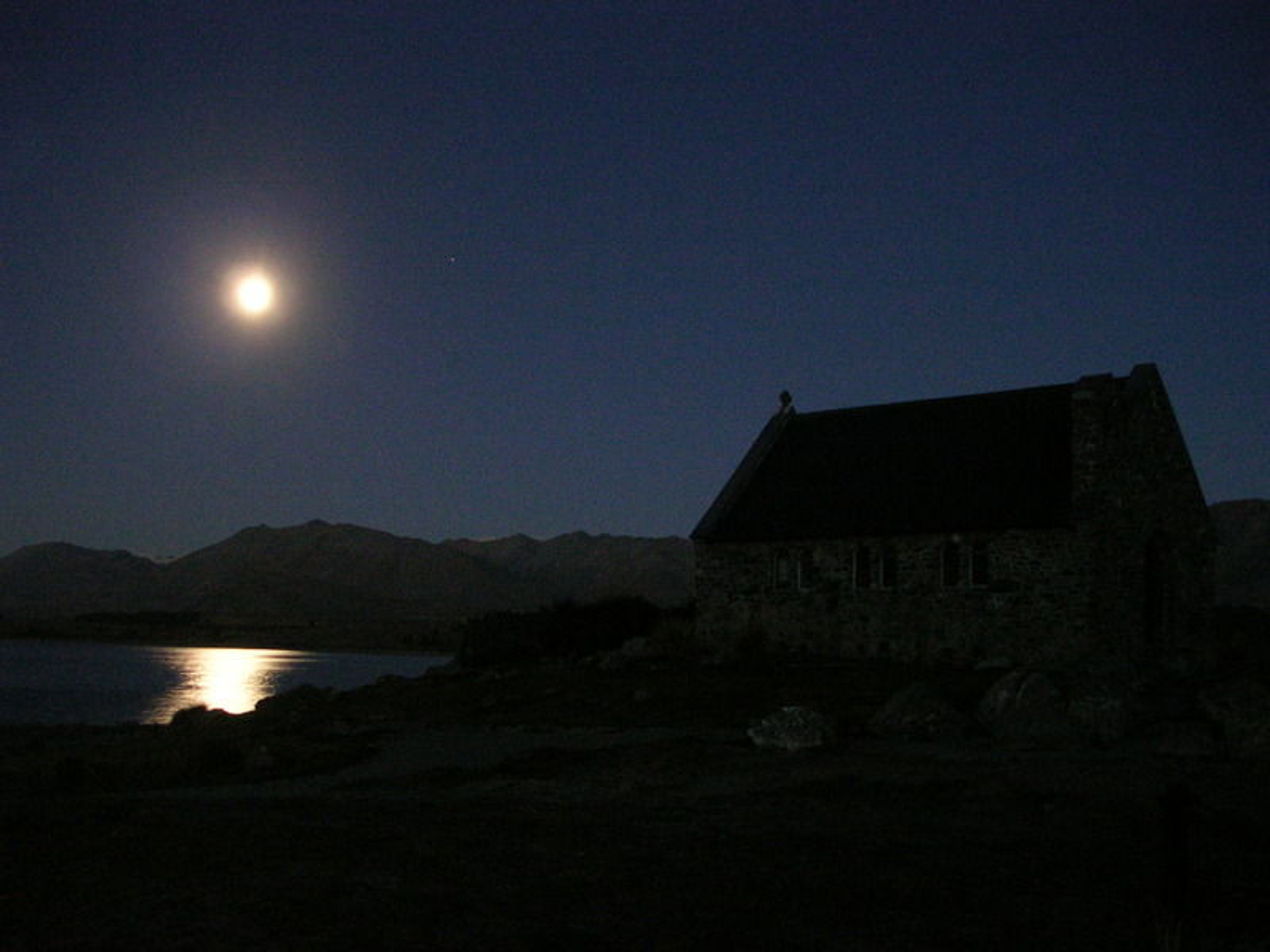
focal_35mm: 38
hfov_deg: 49.0
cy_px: 476
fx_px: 1394
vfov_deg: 37.7
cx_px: 635
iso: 200
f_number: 2.8
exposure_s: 1.5
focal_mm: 5.8
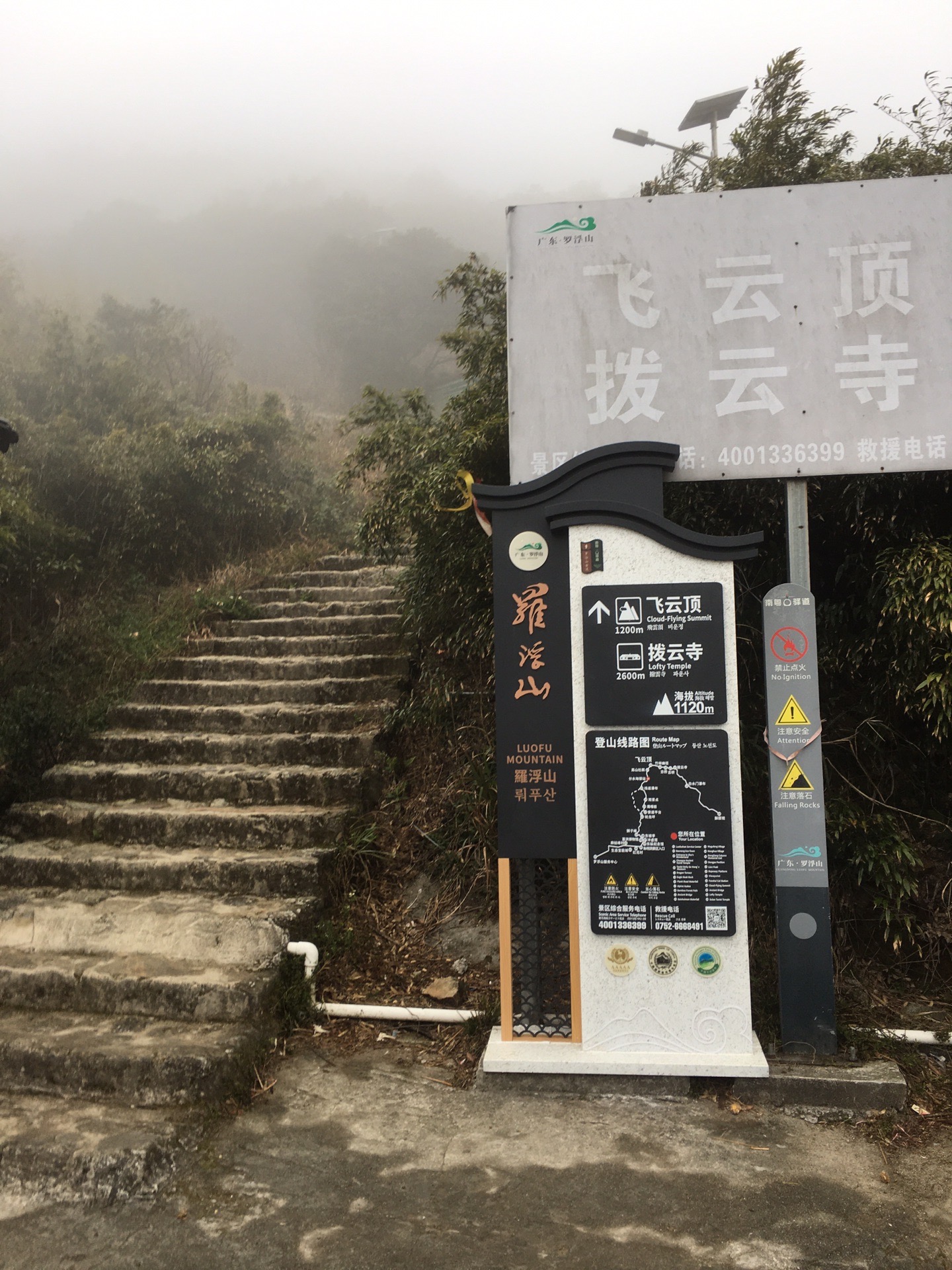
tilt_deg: +7.1
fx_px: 1063
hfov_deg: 48.2
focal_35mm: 29
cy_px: 635
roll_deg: +1.1
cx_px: 476
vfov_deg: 61.7
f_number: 2.2
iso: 25
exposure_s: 1/125
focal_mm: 4.15
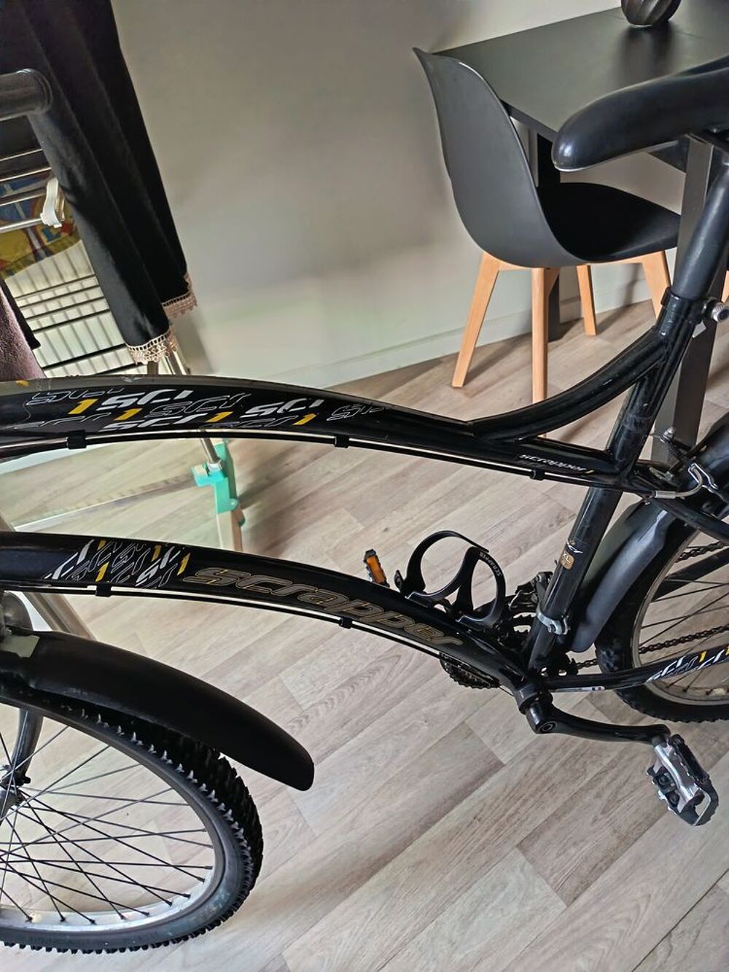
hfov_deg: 56.8
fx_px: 674
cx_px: 364
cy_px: 486
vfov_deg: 71.6
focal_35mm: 24
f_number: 1.75
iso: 4170
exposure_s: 1/100
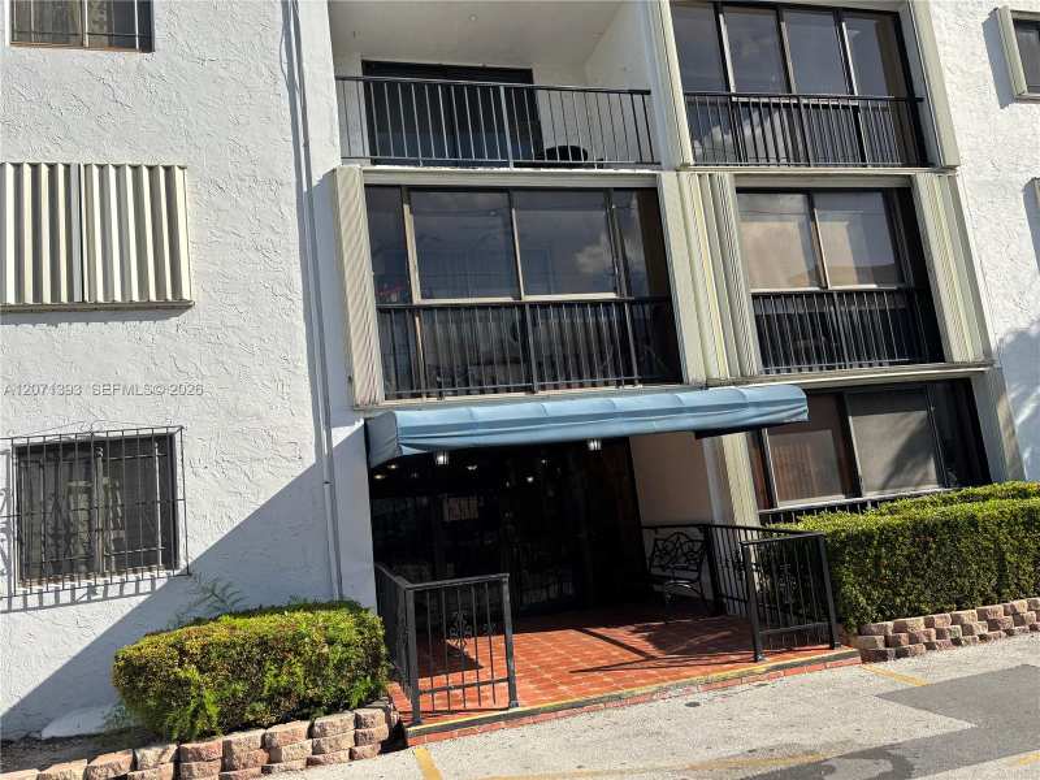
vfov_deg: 53.1
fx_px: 781
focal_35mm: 26
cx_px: 520
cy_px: 390
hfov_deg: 67.3
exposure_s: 1/2398
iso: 50
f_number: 1.6
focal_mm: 5.96
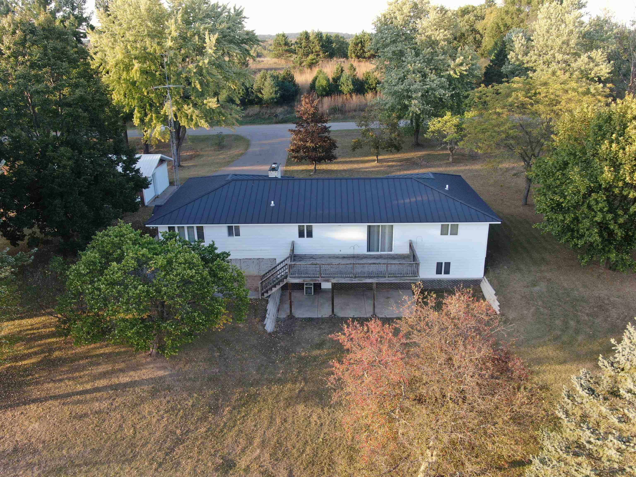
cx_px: 318
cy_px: 238
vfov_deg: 48.2
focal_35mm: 29
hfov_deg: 61.7
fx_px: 533
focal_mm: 5.11
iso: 100
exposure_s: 1/100
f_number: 3
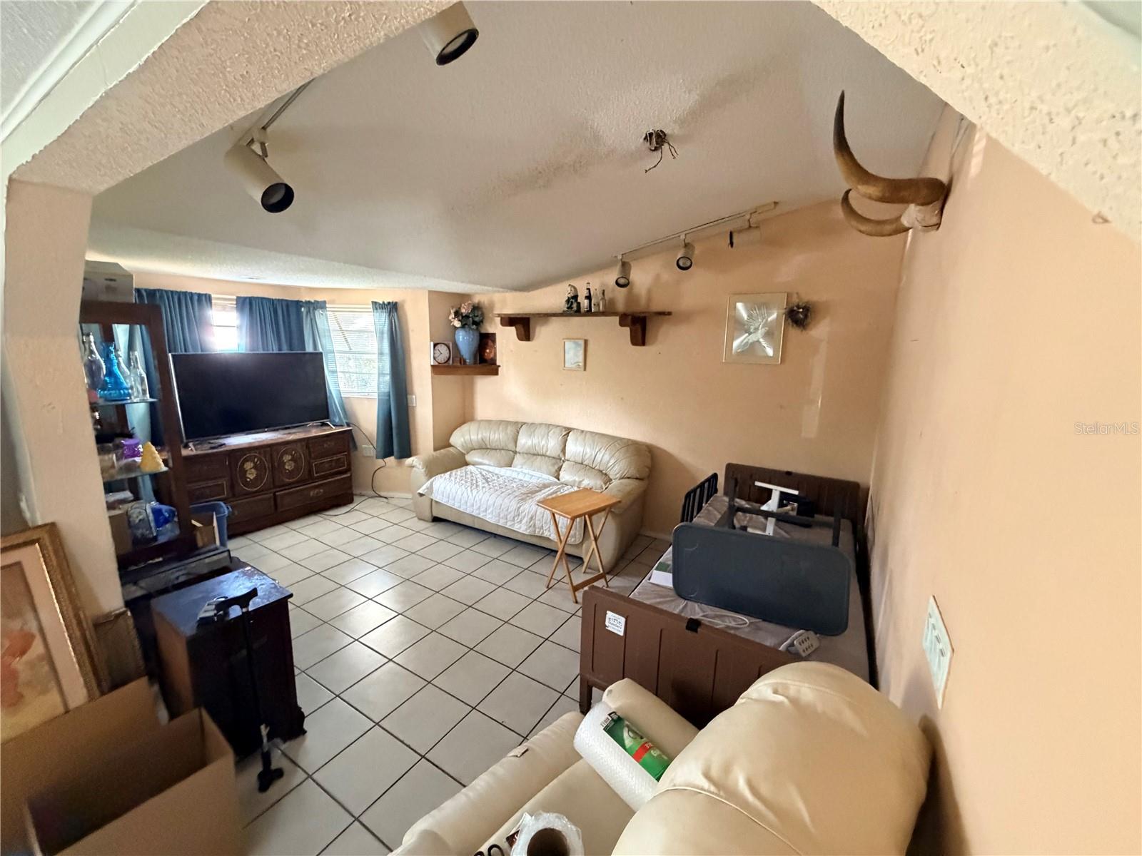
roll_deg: -1.0
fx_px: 462
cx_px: 571
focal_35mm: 14
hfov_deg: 102.1
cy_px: 428
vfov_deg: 85.7
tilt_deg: -10.9
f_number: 2.2
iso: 1000
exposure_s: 1/60
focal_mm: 2.22
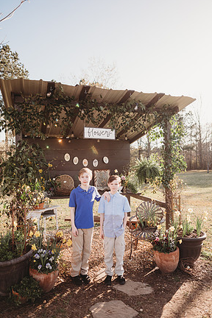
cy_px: 163
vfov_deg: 71.5
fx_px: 221
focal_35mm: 25
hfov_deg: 51.3
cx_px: 104
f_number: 2.5
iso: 100
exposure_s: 1/800
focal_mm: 24
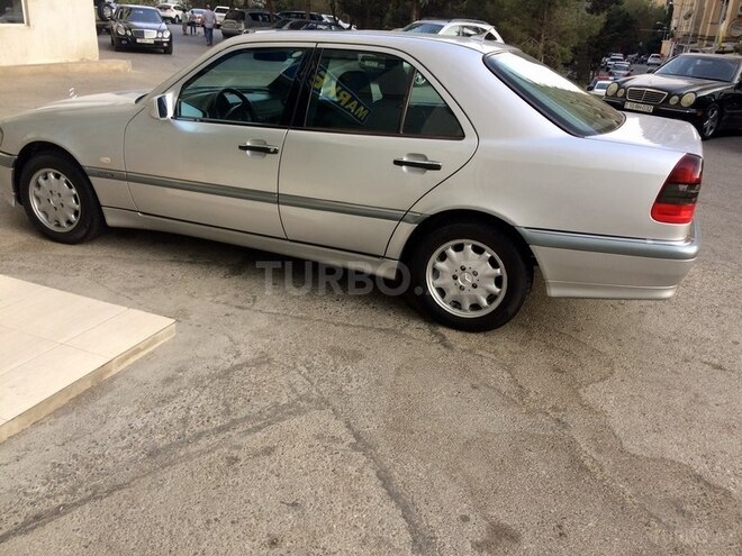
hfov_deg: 61.7
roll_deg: -3.9
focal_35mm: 29
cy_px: 278
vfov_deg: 48.2
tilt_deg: -19.2
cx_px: 371
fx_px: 622
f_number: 2.2
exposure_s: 1/107
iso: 32
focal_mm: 4.15
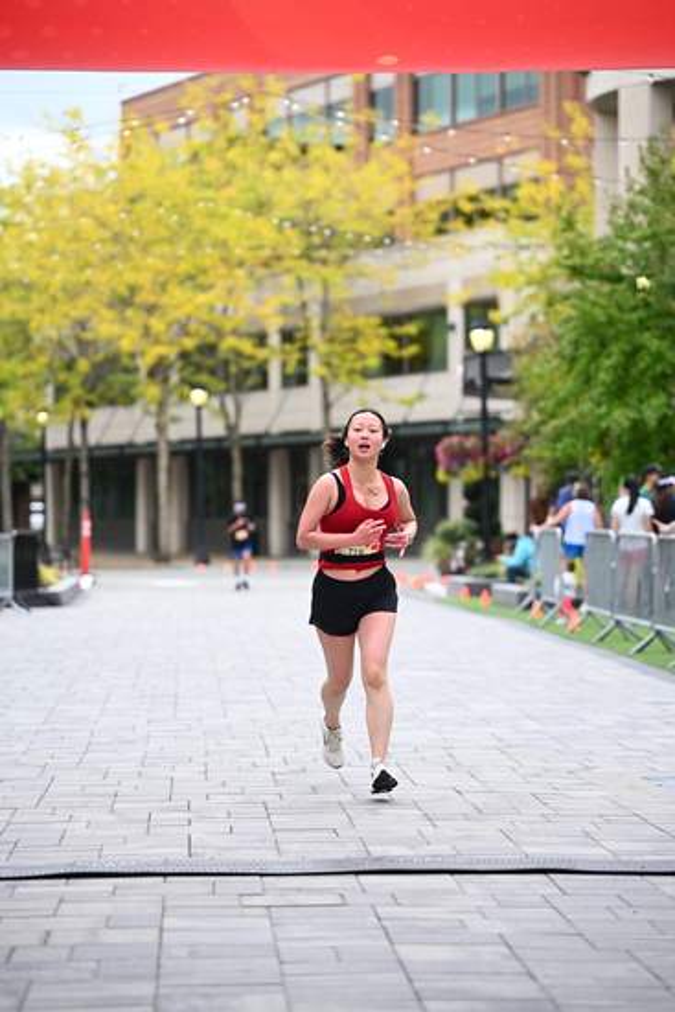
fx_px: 3092
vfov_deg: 18.6
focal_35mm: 110
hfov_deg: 12.5
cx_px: 338
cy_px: 506
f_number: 2.8
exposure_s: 1/2500
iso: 640
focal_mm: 110
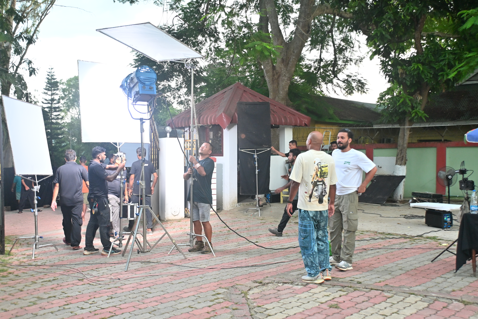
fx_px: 478
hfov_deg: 53.1
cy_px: 160
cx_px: 239
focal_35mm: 36
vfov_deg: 36.9
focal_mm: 24
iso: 640
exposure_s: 1/125
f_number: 5.6
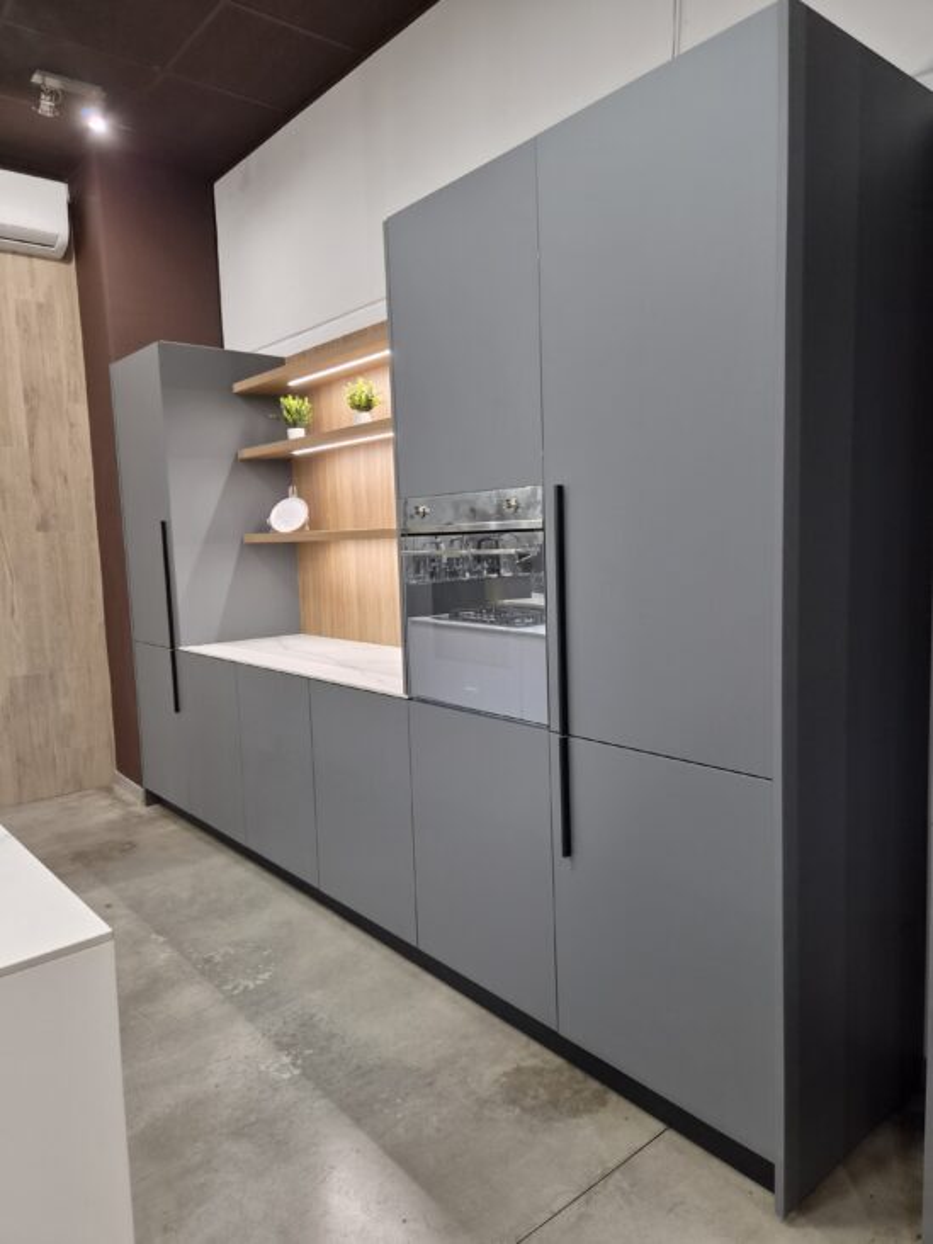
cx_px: 466
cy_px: 622
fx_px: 827
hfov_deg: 58.9
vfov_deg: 73.9
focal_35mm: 23
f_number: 1.8
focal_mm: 5.4
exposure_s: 1/100
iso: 400
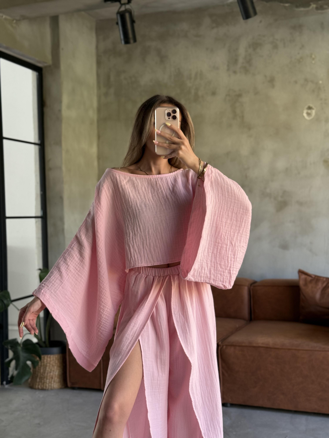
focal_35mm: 48
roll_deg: +0.6
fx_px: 608
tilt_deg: -18.2
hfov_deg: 30.3
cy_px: 219
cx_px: 164
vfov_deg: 39.7
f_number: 1.78
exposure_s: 1/61
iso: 100
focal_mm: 6.76
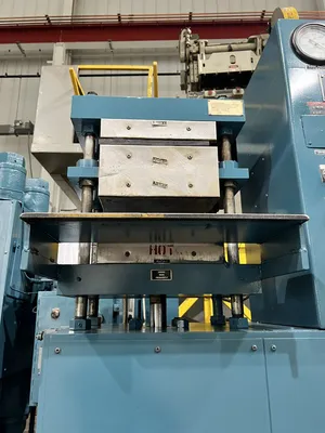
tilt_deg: +15.5
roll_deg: +0.1
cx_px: 162
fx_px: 325
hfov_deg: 53.1
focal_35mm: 26
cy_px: 216
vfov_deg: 67.3
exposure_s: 1/60
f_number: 1.5
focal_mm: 5.7
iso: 250
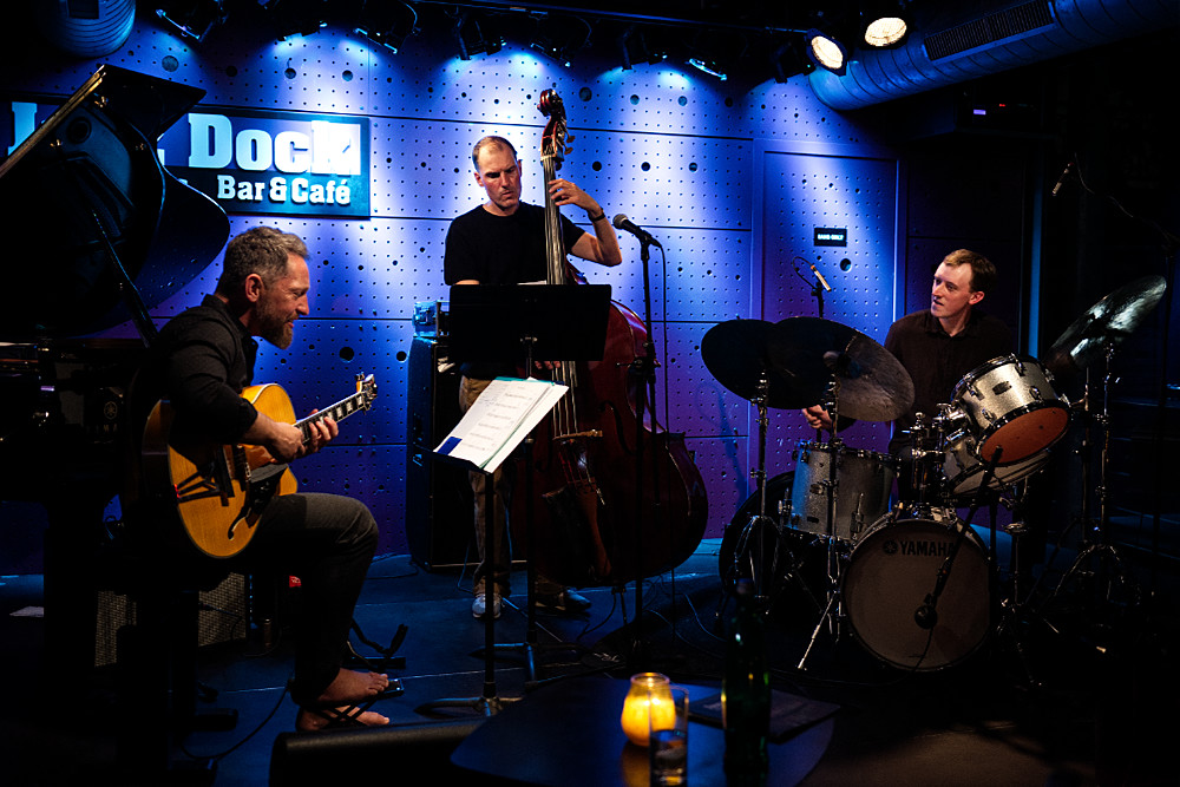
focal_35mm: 38
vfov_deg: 35.1
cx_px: 590
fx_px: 1246
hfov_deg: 50.7
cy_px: 394
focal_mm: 38
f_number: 2.8
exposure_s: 1/160
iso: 2800
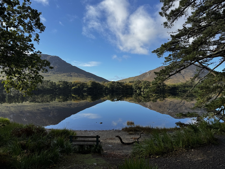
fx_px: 156
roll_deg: +0.1
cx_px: 112
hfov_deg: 71.6
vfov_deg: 56.8
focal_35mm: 24
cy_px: 84
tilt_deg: +1.3
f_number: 1.78
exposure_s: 1/3096
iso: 80
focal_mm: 6.76
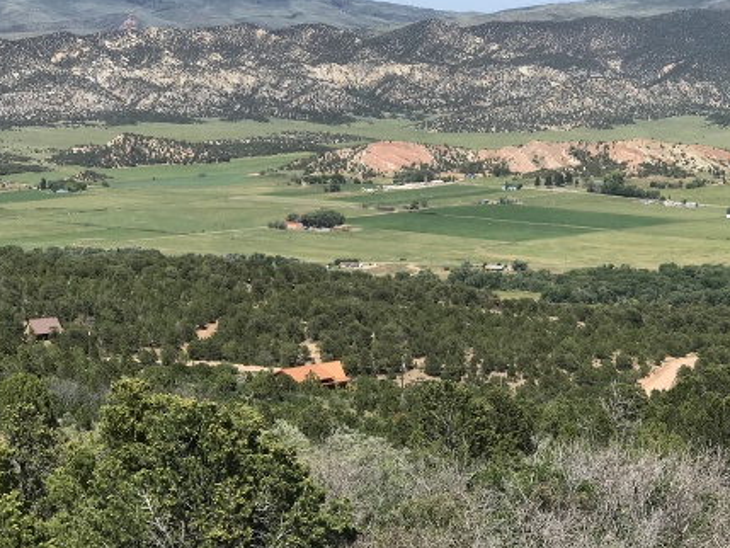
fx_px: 1793
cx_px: 420
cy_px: 281
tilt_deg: -6.9
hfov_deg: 23.0
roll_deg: +0.4
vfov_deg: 17.4
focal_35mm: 85
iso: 20
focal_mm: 6.6
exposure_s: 1/921
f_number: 2.8
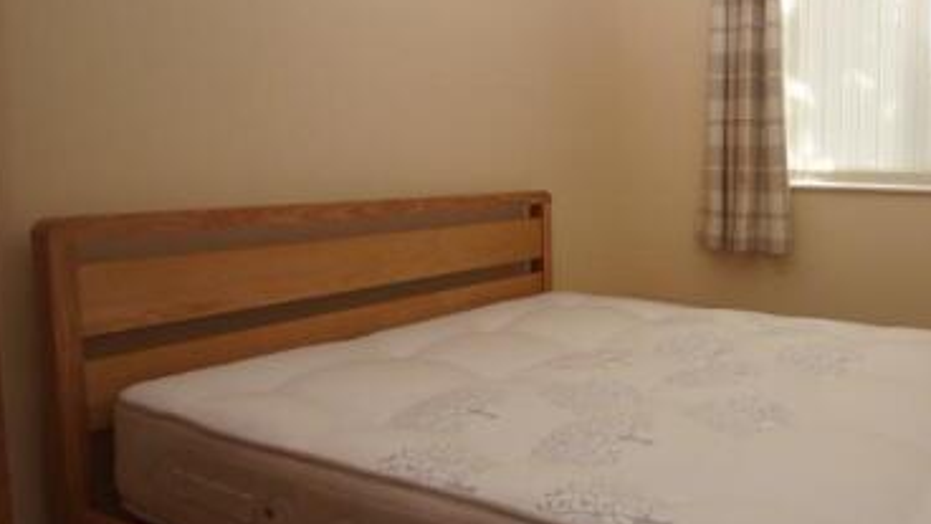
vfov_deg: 41.4
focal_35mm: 28
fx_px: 691
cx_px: 774
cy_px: 216
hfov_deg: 61.0
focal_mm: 10
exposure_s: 1/60
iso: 125
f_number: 4
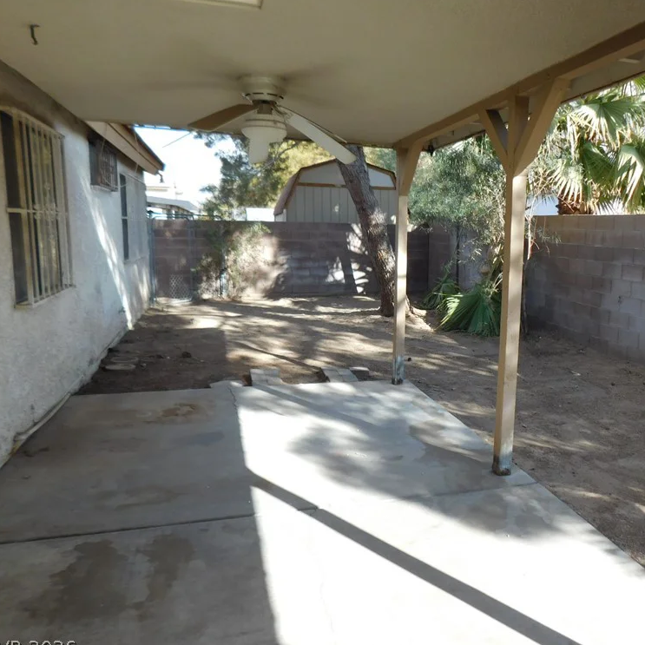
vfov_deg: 57.3
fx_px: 590
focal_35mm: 28
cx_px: 426
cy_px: 329
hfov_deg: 56.2
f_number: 3
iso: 125
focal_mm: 4
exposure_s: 1/400
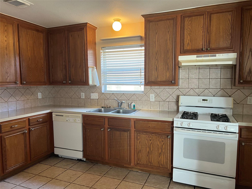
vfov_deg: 53.1
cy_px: 94
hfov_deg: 67.3
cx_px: 126
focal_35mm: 26
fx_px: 189
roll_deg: +0.4
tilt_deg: -5.4
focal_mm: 5.7
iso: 100
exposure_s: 1/42
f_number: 1.5
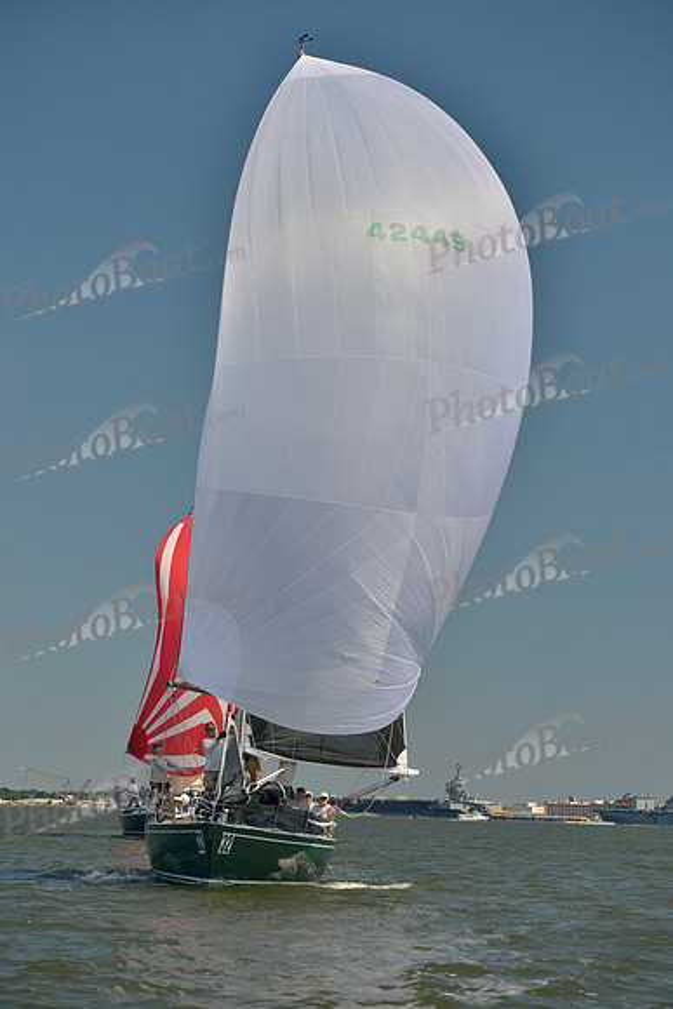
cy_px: 504
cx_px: 336
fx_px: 2746
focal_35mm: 98
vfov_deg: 20.8
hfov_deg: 14.0
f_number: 5
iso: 200
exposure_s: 1/1250
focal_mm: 98
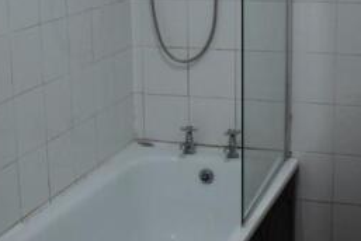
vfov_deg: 16.3
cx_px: 171
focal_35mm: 84
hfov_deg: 24.2
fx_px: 843
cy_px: 99
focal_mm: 22
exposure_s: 1/500
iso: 3200
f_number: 3.8
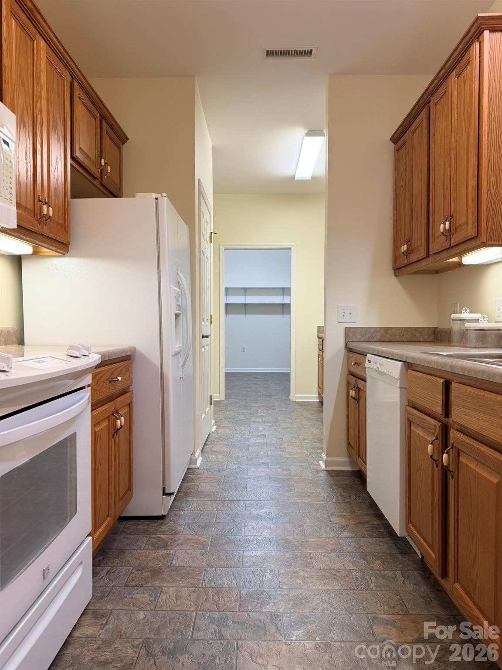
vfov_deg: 71.6
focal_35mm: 24
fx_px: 464
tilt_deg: -1.5
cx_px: 251
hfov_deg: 56.8
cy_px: 335
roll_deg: -0.1
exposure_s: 1/60
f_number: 1.78
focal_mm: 6.76
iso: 125
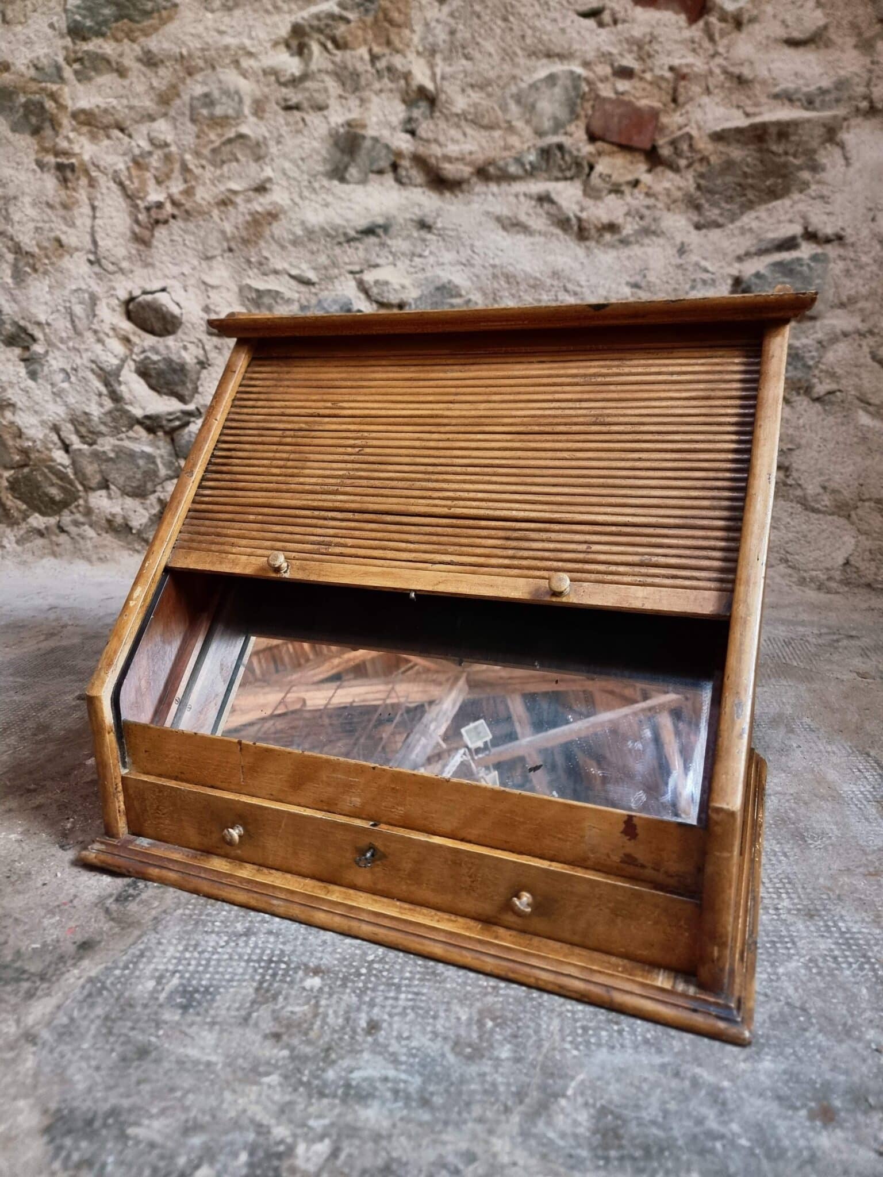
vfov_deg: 71.6
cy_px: 588
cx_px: 442
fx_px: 816
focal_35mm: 24
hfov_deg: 56.8
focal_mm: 6.7
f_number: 1.8
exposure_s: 1/24
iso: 640
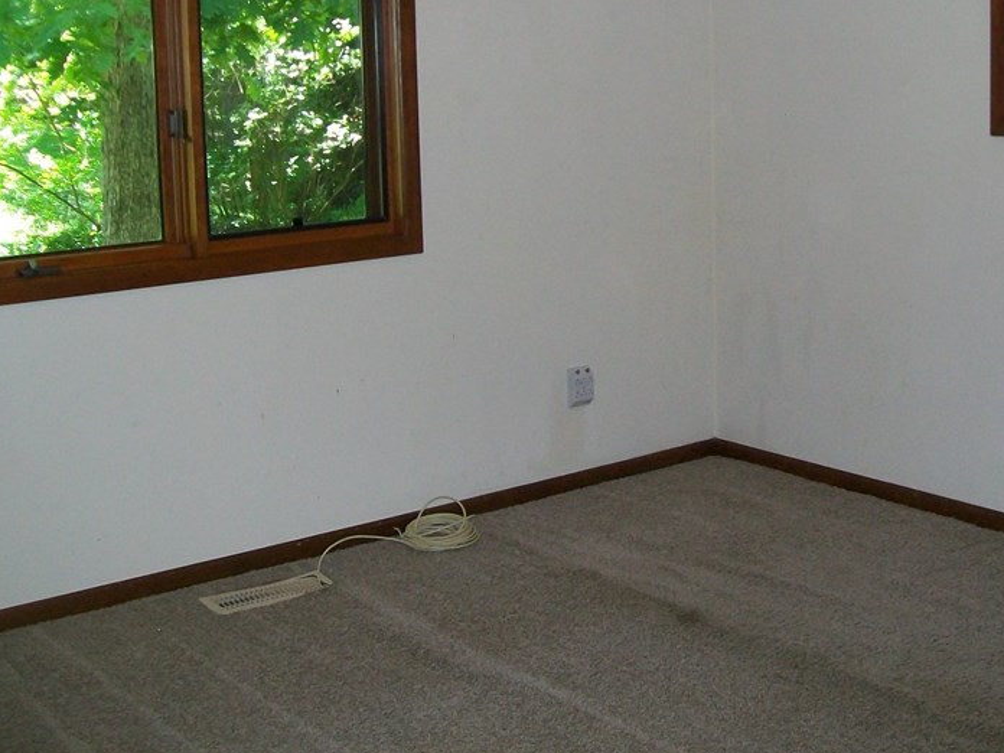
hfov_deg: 38.0
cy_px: 208
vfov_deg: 28.8
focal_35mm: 50
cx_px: 612
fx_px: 1450
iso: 160
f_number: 2.7
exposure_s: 1/60
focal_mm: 6.1
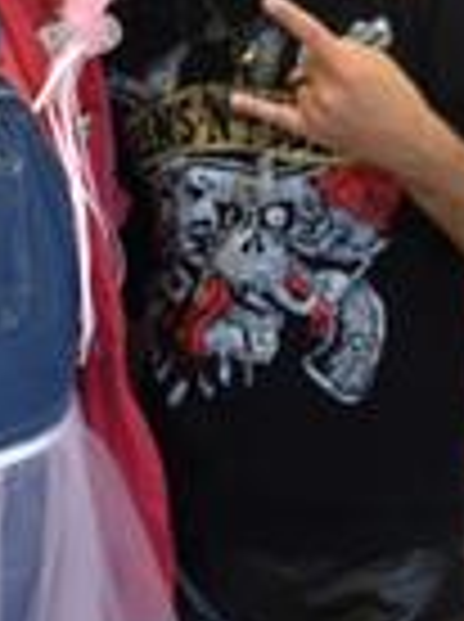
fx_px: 1596
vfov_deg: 21.5
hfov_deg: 16.4
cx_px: 106
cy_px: 58
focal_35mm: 89
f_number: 2.4
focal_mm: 4.28
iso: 50
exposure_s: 1/20
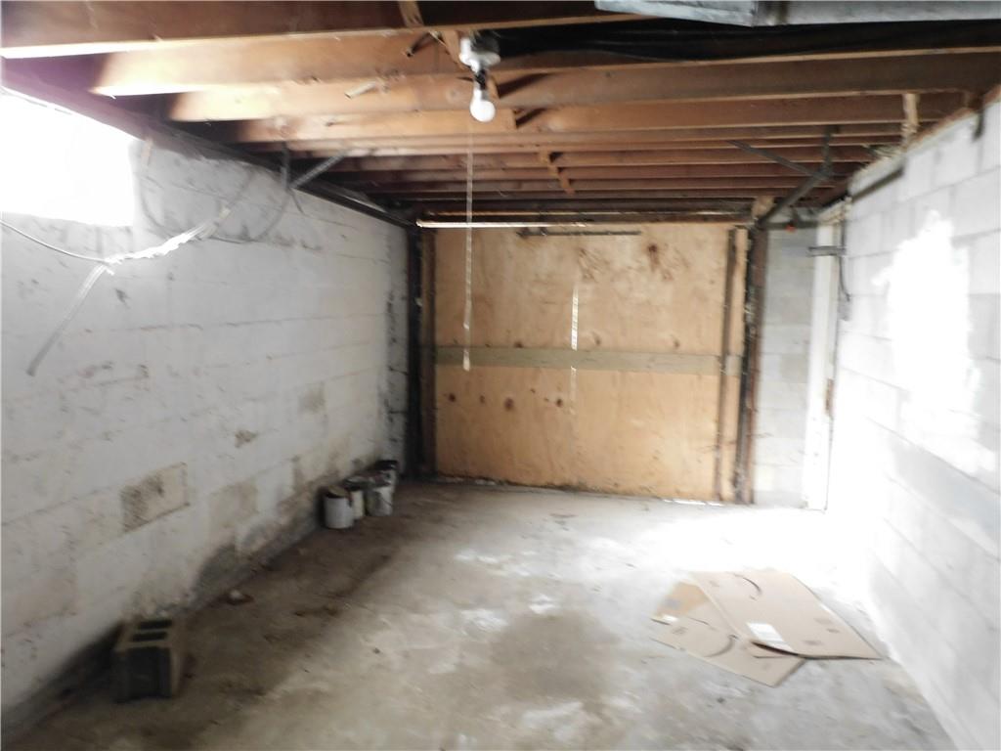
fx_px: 694
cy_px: 376
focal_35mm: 24
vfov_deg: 56.8
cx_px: 500
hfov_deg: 71.6
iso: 400
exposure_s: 1/10
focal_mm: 4.3
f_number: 3.3
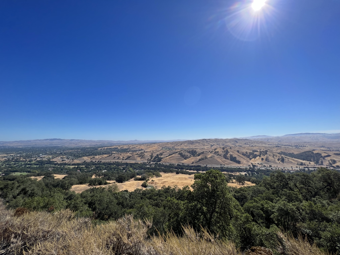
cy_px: 128
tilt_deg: +5.1
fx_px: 128
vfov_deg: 89.9
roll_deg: +0.9
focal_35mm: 13
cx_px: 170
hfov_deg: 106.2
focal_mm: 1.57
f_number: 1.8
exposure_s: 1/3040
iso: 32
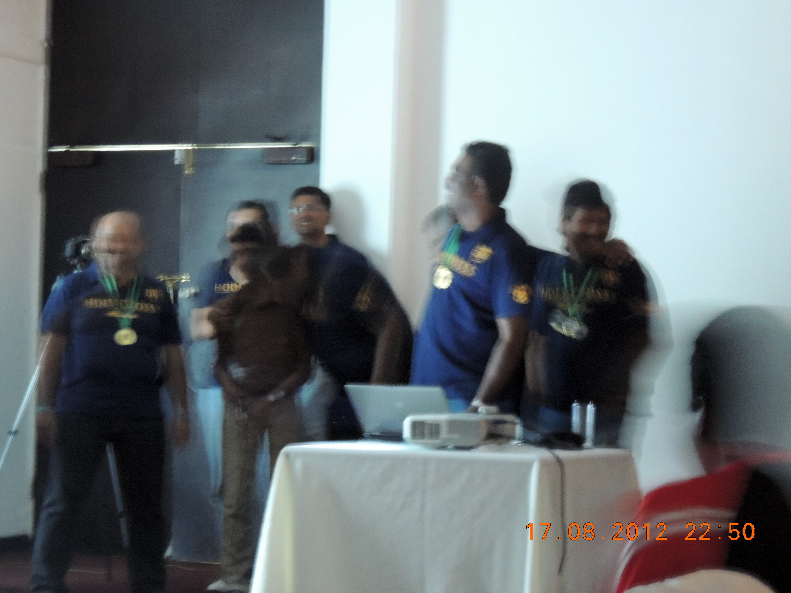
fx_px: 2285
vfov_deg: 14.8
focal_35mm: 100
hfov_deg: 19.6
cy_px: 296
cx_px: 396
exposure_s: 1
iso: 1600
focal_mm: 17.8
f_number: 4.1
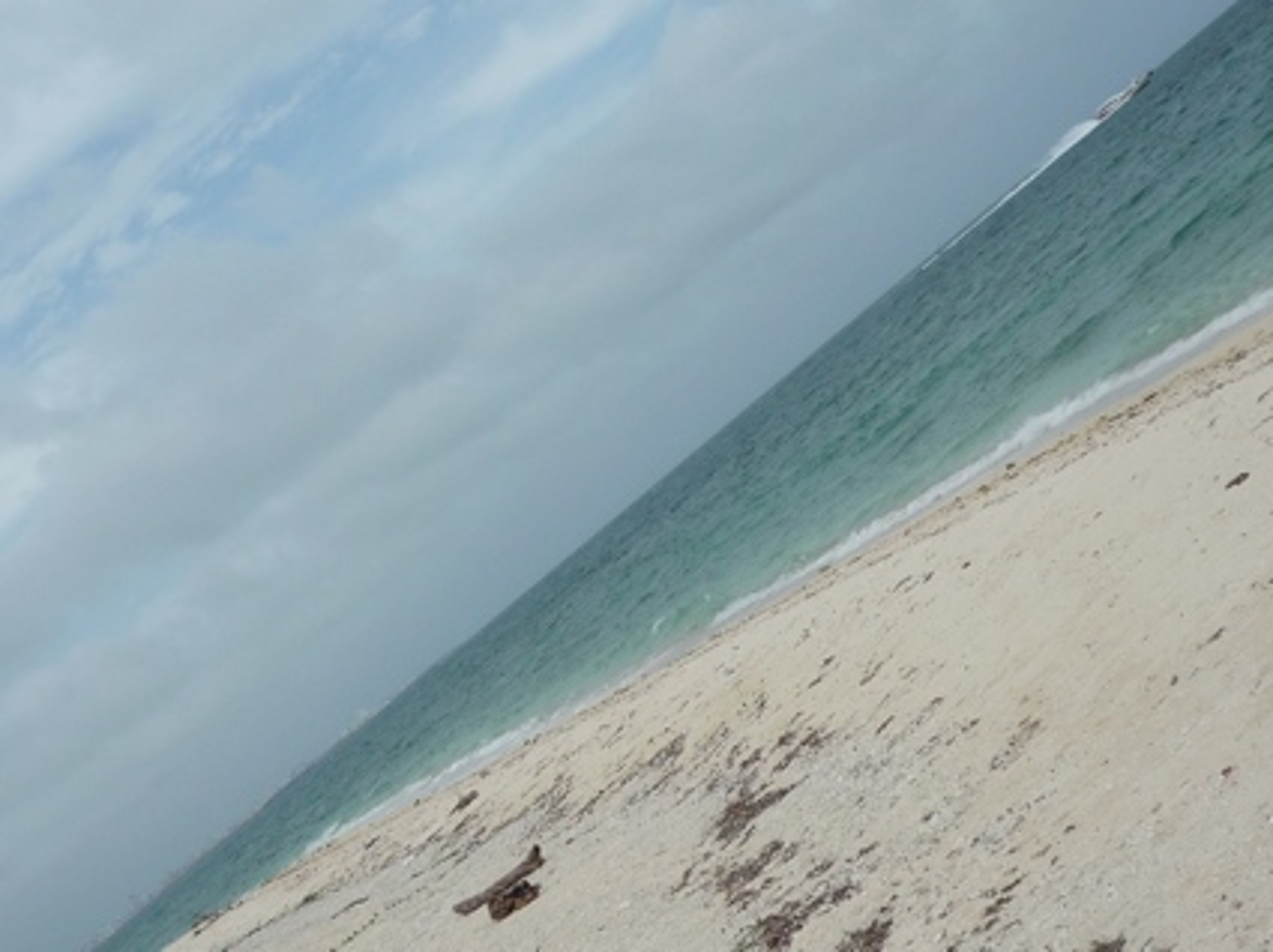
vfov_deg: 21.3
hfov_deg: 28.2
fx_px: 2535
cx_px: 636
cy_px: 476
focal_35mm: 69
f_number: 6.3
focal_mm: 6.8
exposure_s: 1/640
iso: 100
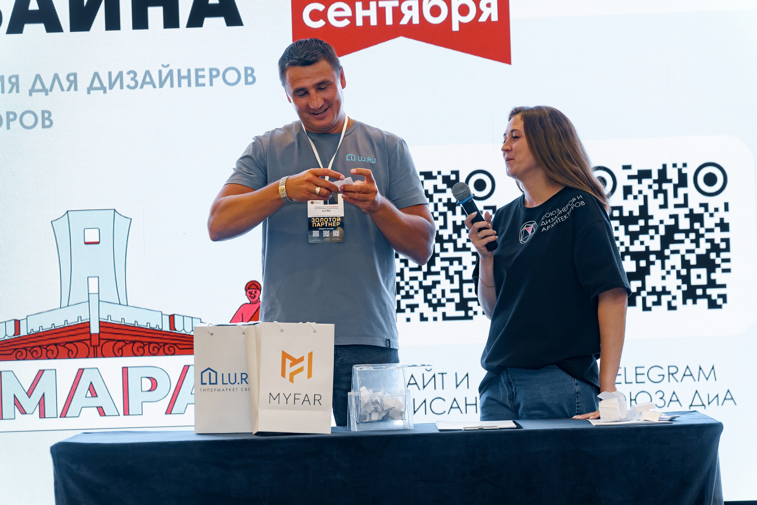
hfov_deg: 20.2
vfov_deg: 13.6
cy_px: 252
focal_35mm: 101
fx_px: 2124
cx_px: 378
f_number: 4
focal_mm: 101
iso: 1000
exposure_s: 1/125
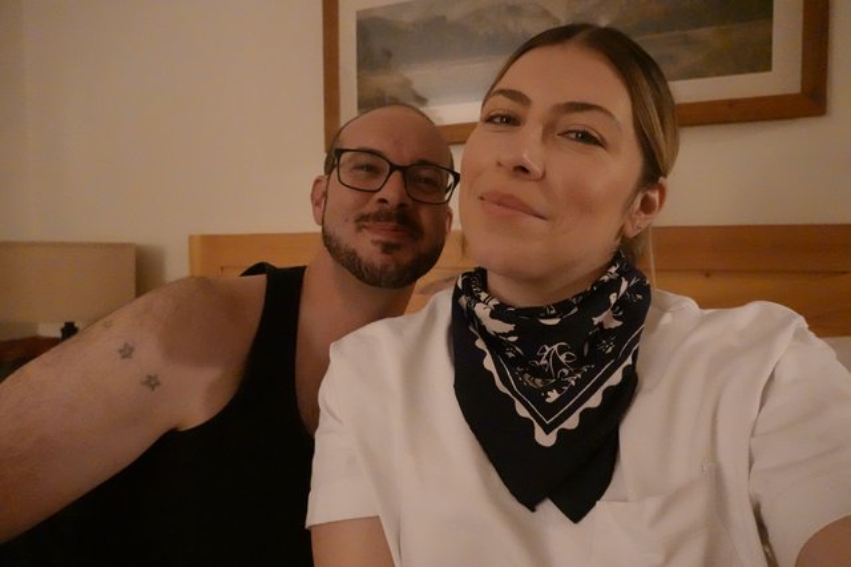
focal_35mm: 24
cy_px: 284
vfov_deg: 53.1
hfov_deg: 73.8
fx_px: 567
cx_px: 426
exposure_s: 1/30
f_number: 2.8
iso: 6400
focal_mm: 9
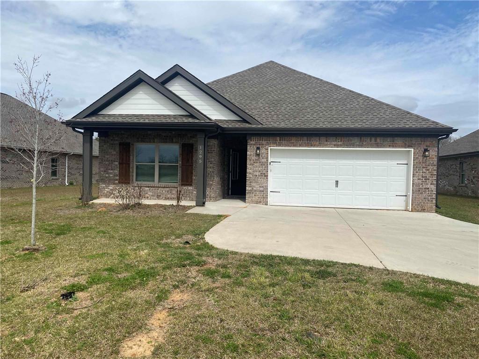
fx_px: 360
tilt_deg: -0.1
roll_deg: -2.9
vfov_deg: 53.1
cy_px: 180
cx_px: 240
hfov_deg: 67.3
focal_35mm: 26
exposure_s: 1/5025
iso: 32
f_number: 1.8
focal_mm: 4.25
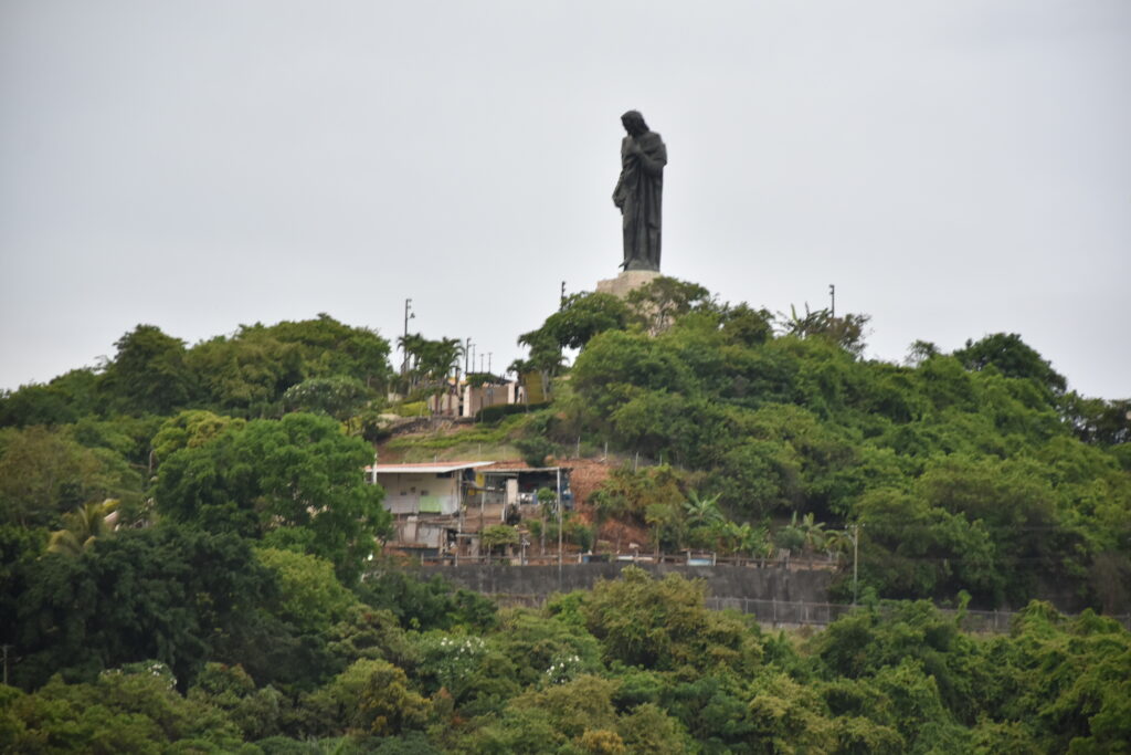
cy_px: 378
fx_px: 6127
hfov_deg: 10.5
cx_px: 566
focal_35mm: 195
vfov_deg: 7.0
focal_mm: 130
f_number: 5.6
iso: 640
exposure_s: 1/200
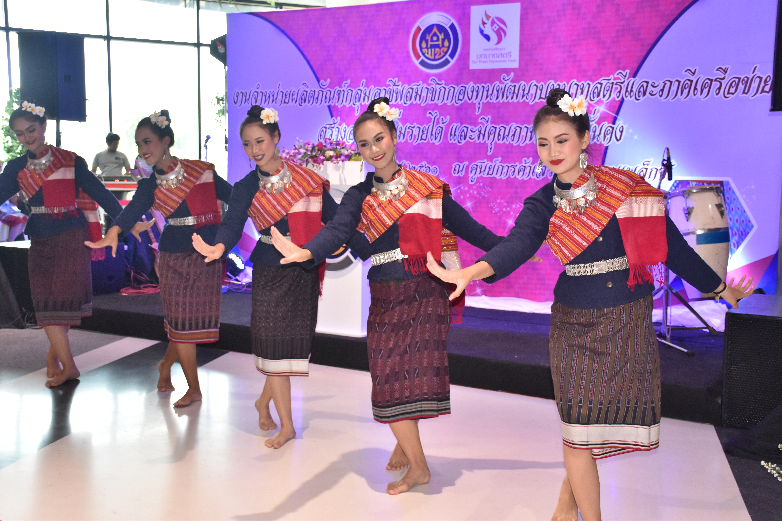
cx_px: 391
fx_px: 977
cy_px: 260
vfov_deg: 29.9
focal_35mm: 45
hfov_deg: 43.6
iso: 1250
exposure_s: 1/200
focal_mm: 30
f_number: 5.6
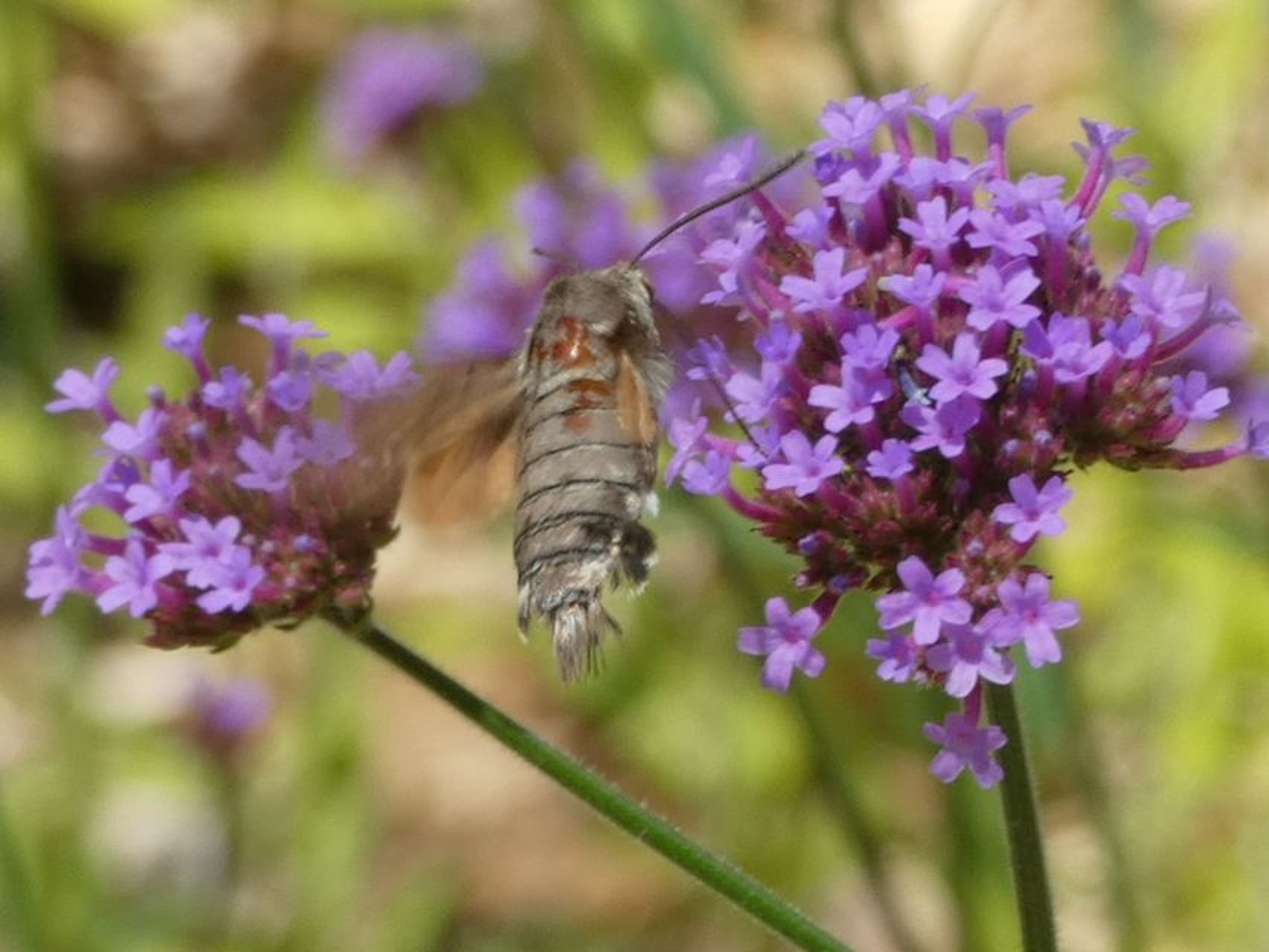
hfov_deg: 10.5
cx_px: 634
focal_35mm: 189
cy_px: 476
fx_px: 6930
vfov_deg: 7.9
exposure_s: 1/160
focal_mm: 33.9
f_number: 5.5
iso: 80
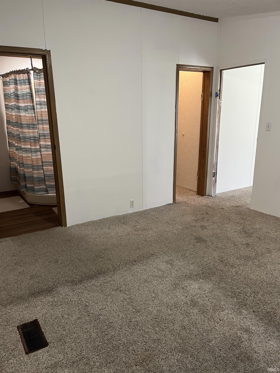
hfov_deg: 53.1
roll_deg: +0.5
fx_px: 280
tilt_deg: -16.4
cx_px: 140
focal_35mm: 26
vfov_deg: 67.3
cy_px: 186
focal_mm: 5.1
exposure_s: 1/60
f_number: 1.6
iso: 200
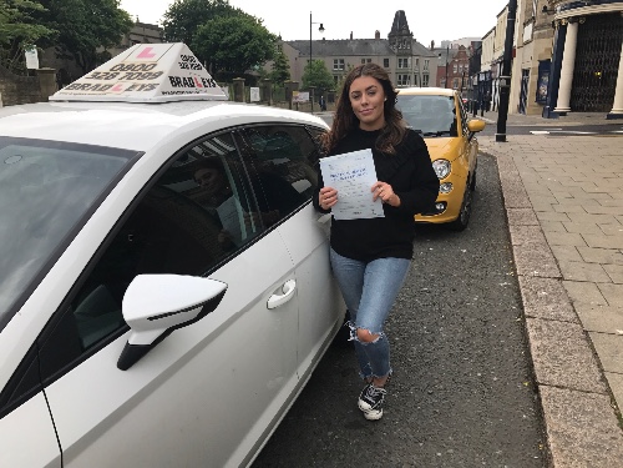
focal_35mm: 28
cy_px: 234
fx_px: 504
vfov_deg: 49.7
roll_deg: +1.7
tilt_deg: -14.7
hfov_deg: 63.4
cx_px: 312
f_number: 1.8
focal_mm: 3.99
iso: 20
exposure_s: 1/665
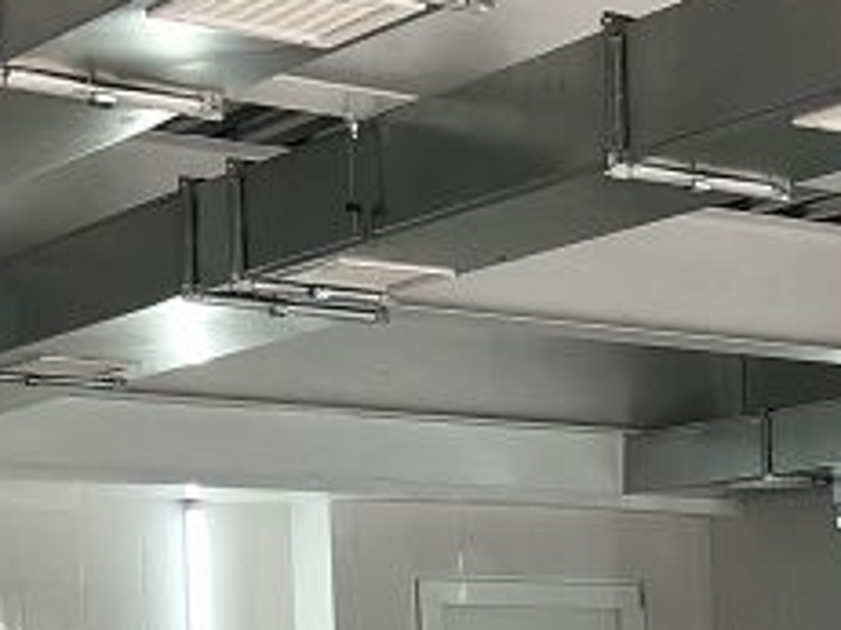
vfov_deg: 12.9
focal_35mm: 109
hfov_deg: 17.4
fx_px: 2647
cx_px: 950
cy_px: 949
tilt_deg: -4.6
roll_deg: +1.1
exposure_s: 1/100
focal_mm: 3.99
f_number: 1.8
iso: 25
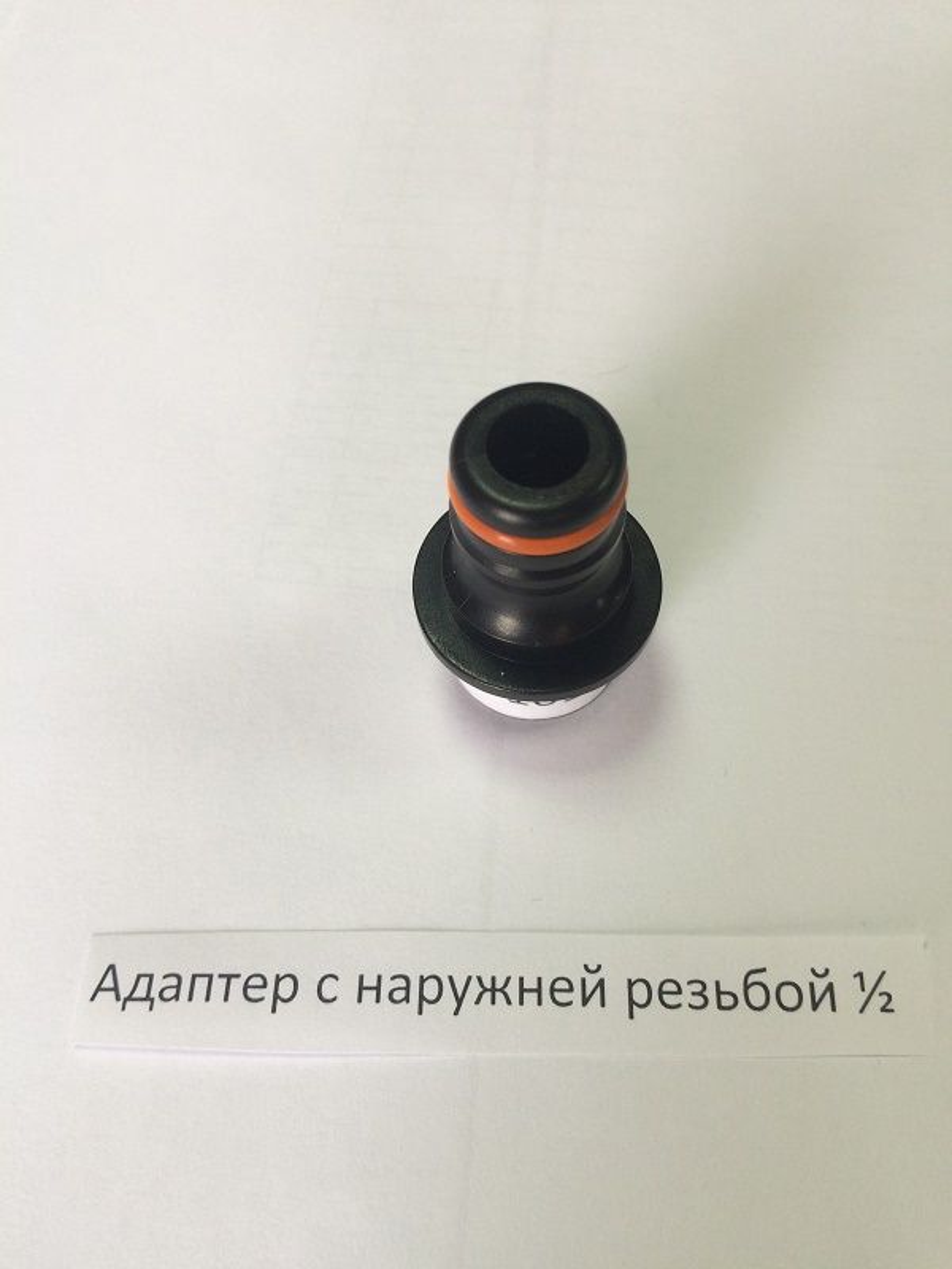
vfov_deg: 61.7
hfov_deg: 48.2
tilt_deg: -63.2
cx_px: 476
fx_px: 1063
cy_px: 634
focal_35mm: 29
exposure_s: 1/50
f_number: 2.2
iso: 40
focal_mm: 4.15
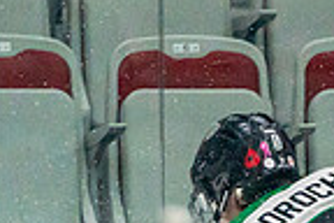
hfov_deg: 1.7
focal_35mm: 1248
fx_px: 11578
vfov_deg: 1.1
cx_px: 637
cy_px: 557
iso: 4000
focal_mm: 200
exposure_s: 1/1600
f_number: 2.8
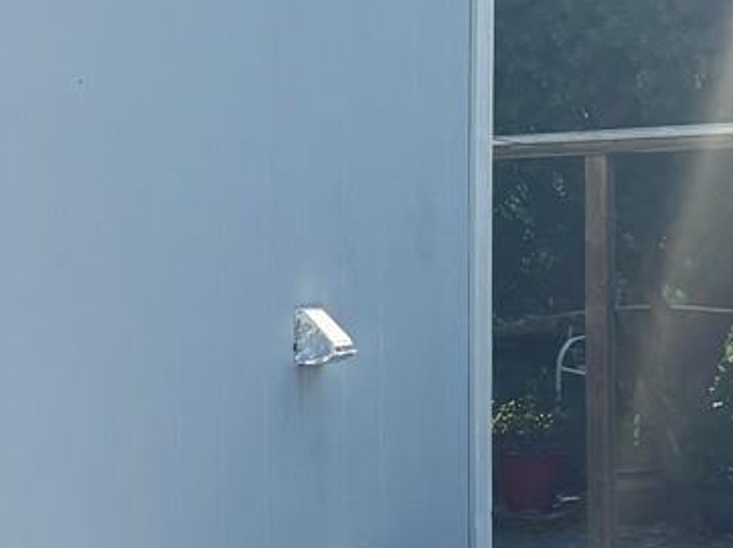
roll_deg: +0.4
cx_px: -192
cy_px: 334
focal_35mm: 115
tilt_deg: -2.2
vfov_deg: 12.9
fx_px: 2434
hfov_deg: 16.3
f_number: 1.6
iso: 50
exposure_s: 1/3311
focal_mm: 5.96
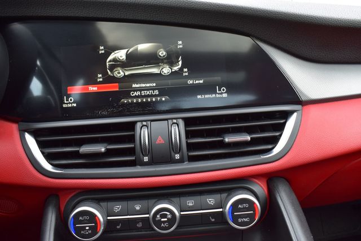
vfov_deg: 43.6
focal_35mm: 30
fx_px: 301
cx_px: 180
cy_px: 120
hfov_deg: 62.0
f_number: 6.3
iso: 500
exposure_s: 1/15
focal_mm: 20
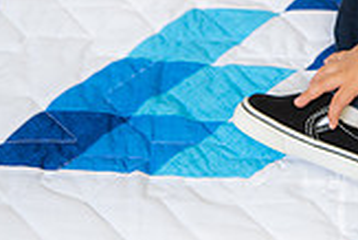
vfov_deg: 7.4
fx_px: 1841
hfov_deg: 10.6
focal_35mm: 185
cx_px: 594
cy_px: -74
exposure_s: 1/125
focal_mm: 48
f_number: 3.2
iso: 800
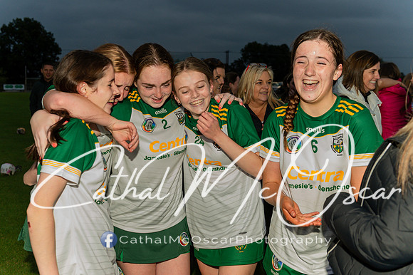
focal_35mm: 38
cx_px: 193
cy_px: 128
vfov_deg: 34.7
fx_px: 440
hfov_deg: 50.3
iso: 1600
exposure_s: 1/60
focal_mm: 36
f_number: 2.8
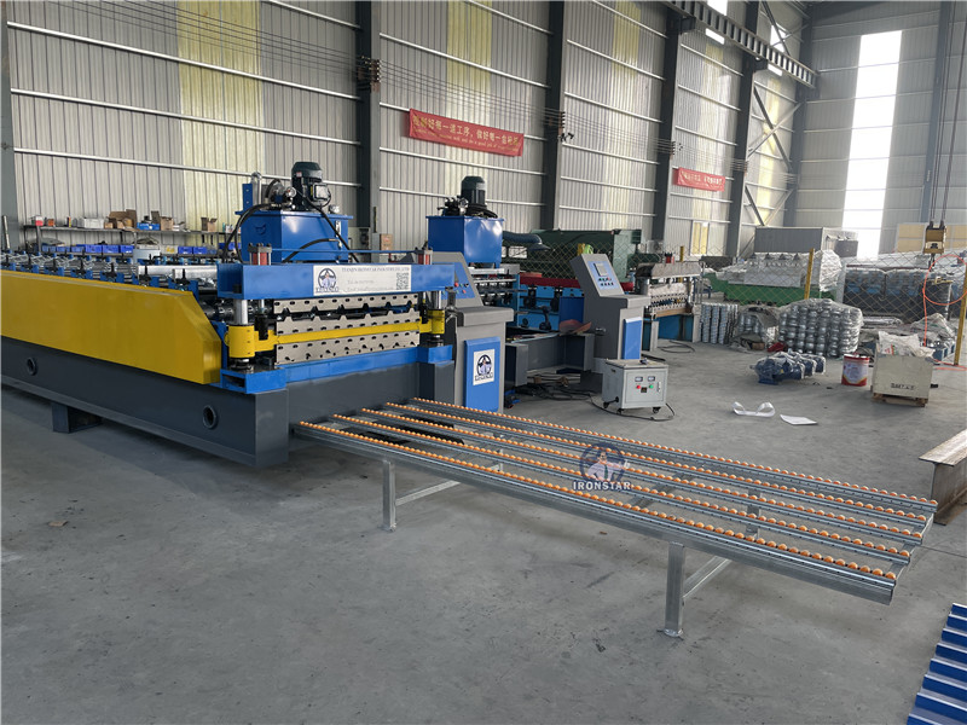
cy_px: 362
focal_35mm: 26
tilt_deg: -9.5
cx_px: 484
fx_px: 726
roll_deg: -2.0
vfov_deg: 53.1
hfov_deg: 67.3
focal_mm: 4.2
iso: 80
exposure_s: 1/121
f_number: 1.6
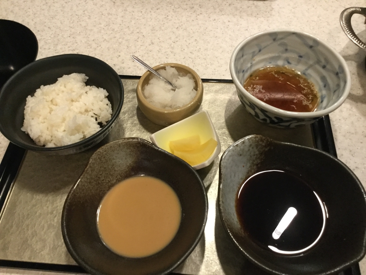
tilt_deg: -56.7
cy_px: 138
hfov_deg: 58.4
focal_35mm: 31
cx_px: 183
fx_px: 328
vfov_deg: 45.4
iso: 200
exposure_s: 1/24
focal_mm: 3.3
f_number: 2.4
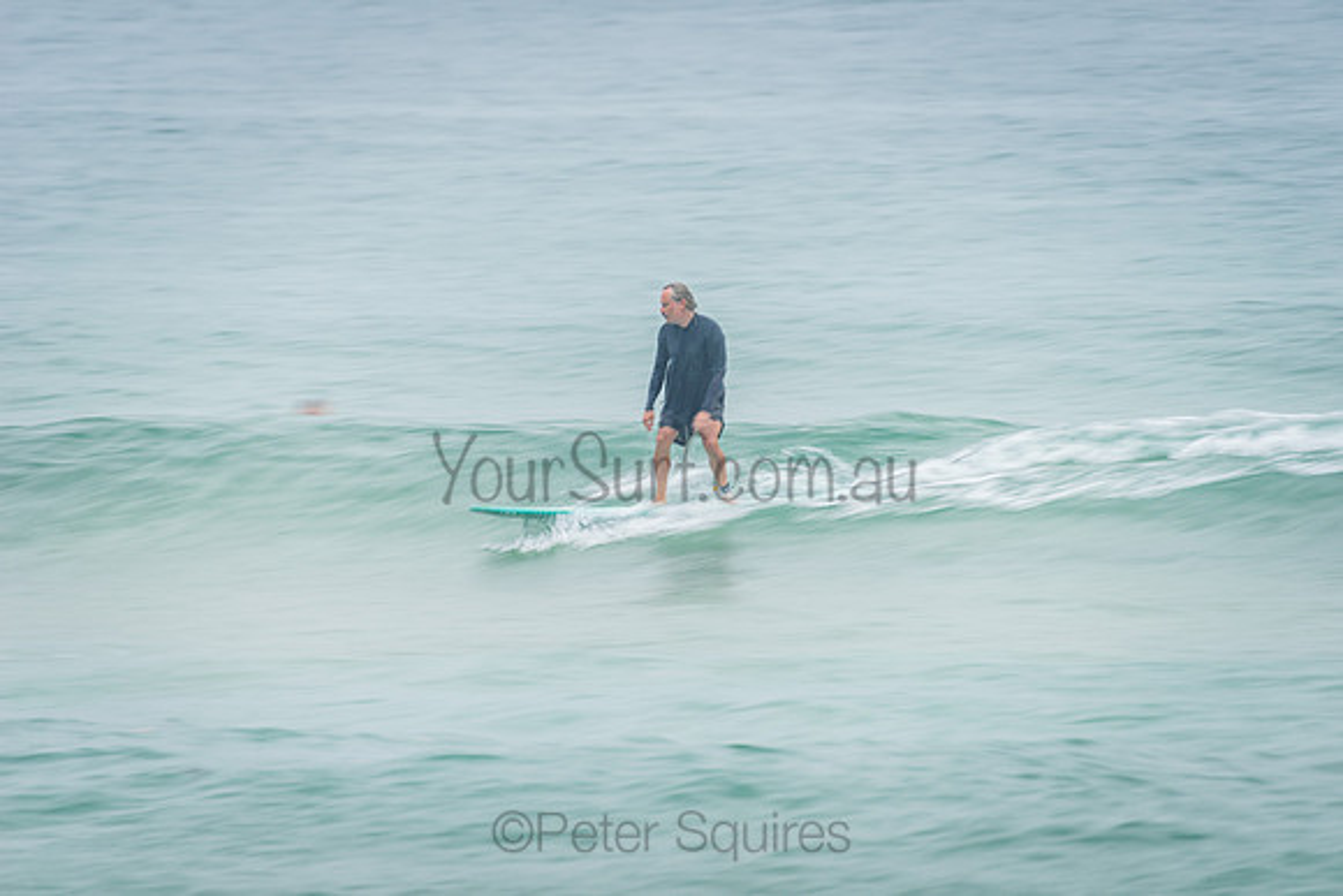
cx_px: 672
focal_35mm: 500
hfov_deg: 4.1
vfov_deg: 2.8
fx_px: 18656
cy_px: 448
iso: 64
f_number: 7.1
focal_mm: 500
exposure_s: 1/25
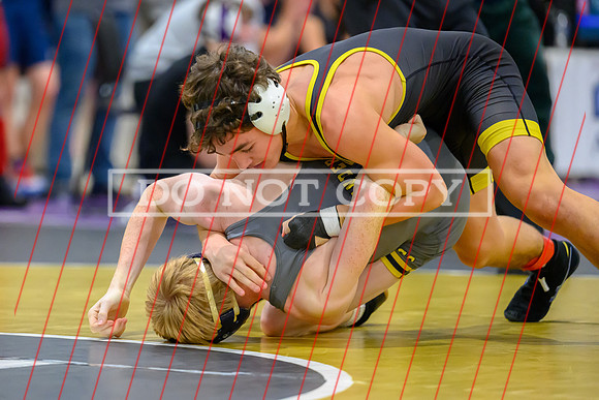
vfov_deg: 5.6
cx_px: 191
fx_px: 4082
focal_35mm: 245
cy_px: 176
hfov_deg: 8.4
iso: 6400
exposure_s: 1/640
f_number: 2.8
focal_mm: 180
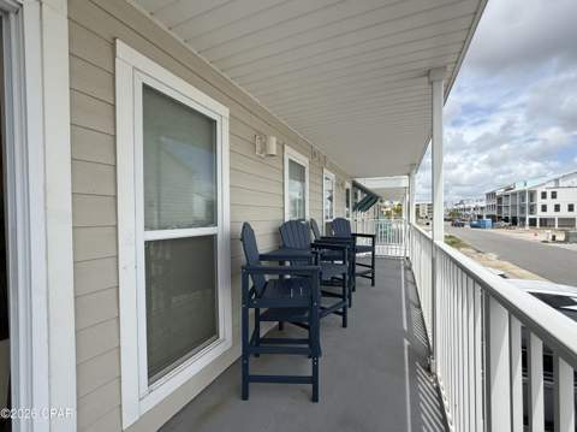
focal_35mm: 14
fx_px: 233
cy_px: 216
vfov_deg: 85.6
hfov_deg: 102.1
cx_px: 288
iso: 50
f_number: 2.2
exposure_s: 1/1431
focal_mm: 2.22
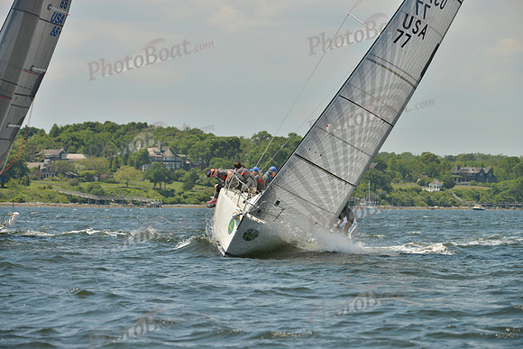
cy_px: 174
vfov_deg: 6.9
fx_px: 2906
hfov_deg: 10.3
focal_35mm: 200
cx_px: 262
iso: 280
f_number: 7.1
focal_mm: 200
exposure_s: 1/1250
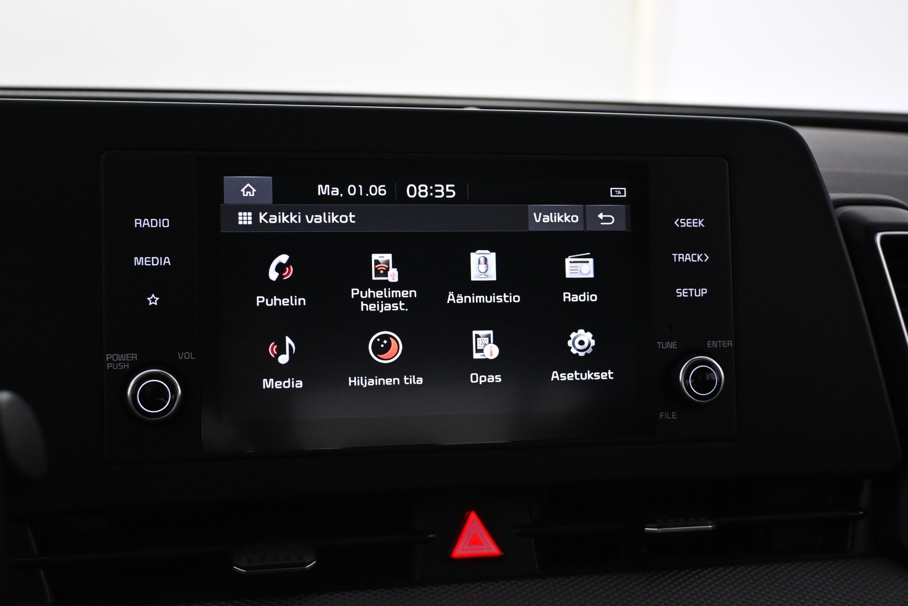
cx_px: 454
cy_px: 303
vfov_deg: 27.7
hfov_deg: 40.5
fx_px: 1229
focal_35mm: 49
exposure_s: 1/80
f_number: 5
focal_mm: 32.5
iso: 3200
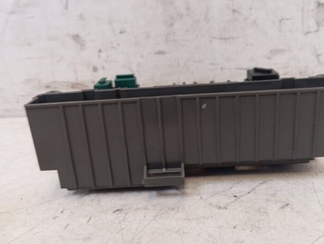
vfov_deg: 44.2
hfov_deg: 56.7
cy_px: 110
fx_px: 300
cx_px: 177
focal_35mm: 32
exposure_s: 1/33.3
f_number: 1.8
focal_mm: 4.22
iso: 304
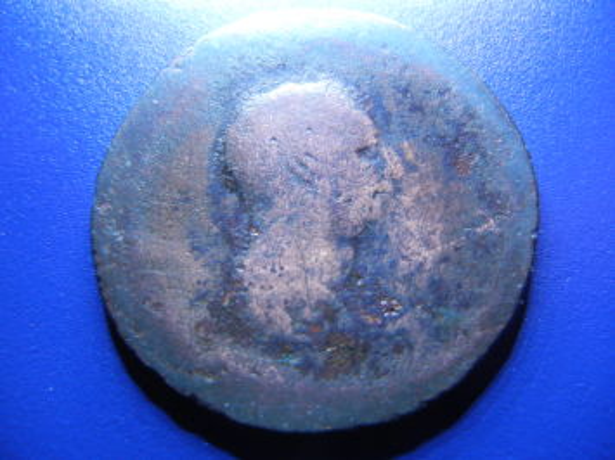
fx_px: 533
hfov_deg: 60.0
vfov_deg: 46.8
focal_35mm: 30
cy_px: 230
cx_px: 308
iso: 160
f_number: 3.5
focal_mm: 5.4
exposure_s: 1/35.5
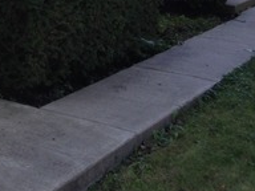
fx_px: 810
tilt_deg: -2.7
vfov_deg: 12.8
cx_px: -147
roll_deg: -2.0
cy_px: -94
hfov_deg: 16.1
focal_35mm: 110
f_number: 2.4
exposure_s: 1/125
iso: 50
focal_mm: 4.12
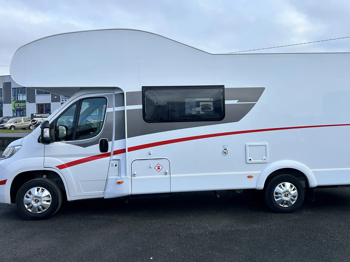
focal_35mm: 34
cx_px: 205
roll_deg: +0.8
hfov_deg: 53.7
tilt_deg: -0.7
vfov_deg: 41.8
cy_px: 122
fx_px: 344
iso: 50
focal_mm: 5.7
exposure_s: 1/1531
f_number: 1.5
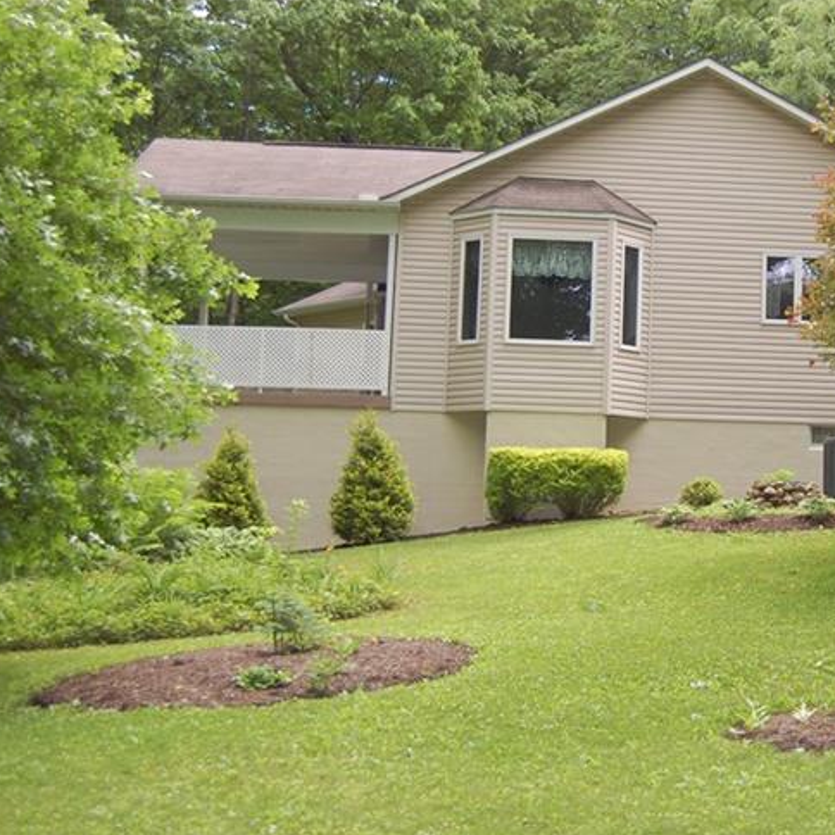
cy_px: 323
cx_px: 690
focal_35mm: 62
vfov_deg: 27.7
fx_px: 1689
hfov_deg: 27.1
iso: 400
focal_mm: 23
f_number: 3.8
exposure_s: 1/400
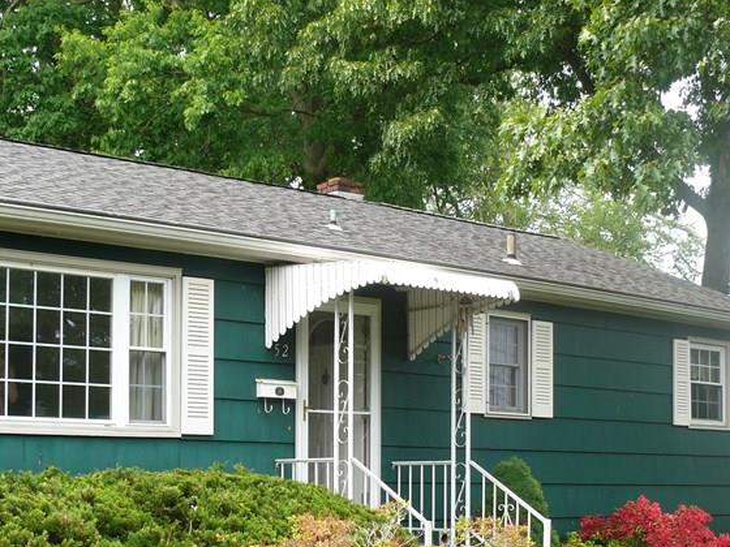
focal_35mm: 64
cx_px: 334
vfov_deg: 22.6
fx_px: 1350
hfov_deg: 30.3
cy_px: 447
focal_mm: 7.4
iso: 100
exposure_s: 1/200
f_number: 4
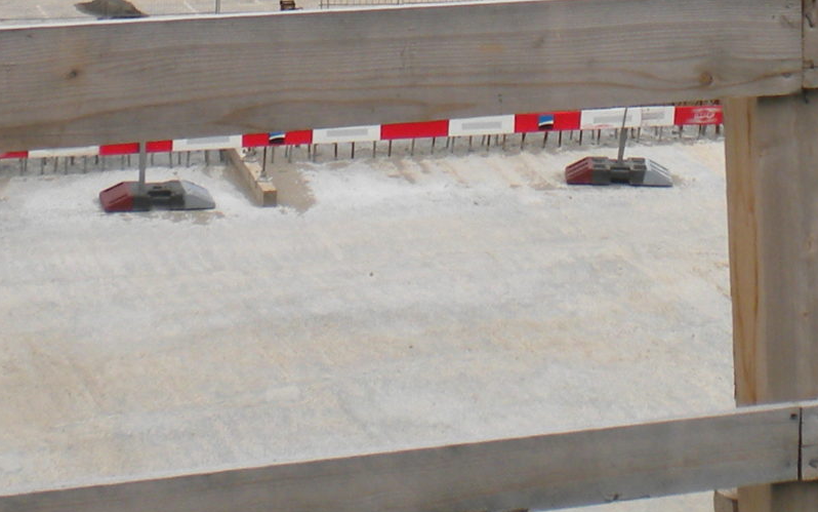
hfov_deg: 17.5
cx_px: 568
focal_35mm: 119
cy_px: -231
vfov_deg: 10.7
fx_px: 2653
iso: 80
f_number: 4.6
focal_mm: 6.3
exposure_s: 1/312
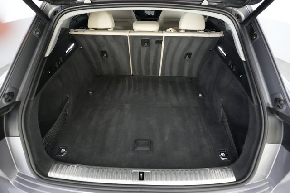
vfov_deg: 53.1
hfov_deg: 73.8
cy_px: 96
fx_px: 193
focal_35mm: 24
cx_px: 145
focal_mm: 24
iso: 6400
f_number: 2.8
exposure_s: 1/160
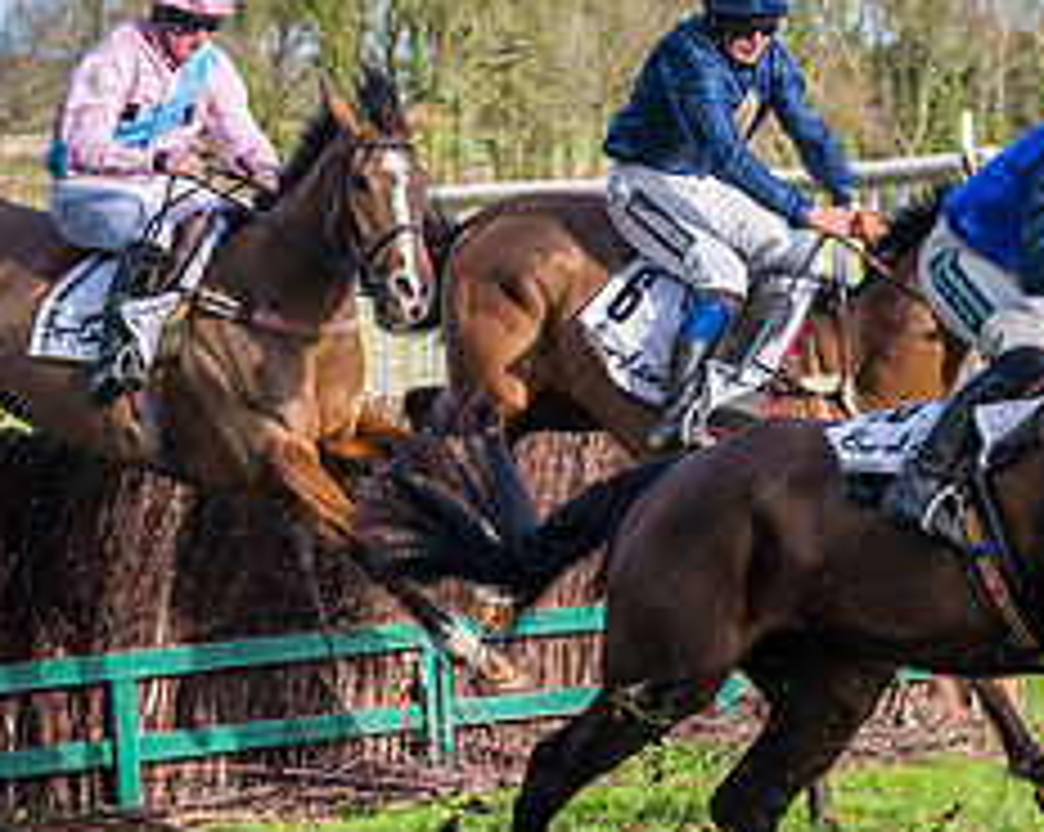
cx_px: 518
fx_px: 6326
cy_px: 416
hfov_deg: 9.4
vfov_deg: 7.5
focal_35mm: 205
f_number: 4
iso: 250
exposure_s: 1/1250
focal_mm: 70
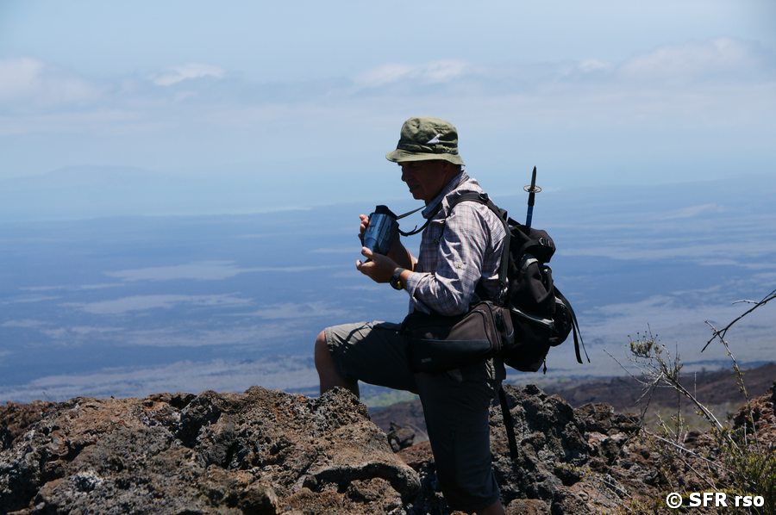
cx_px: 388
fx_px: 2422
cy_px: 258
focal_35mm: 112
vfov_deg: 12.2
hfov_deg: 18.2
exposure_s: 1/400
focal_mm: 75
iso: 200
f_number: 9
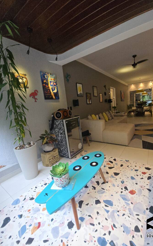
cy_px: 123
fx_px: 93
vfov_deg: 105.3
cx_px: 89
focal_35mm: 14
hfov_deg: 78.0
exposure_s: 1/60
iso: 160
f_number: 2.2
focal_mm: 1.7
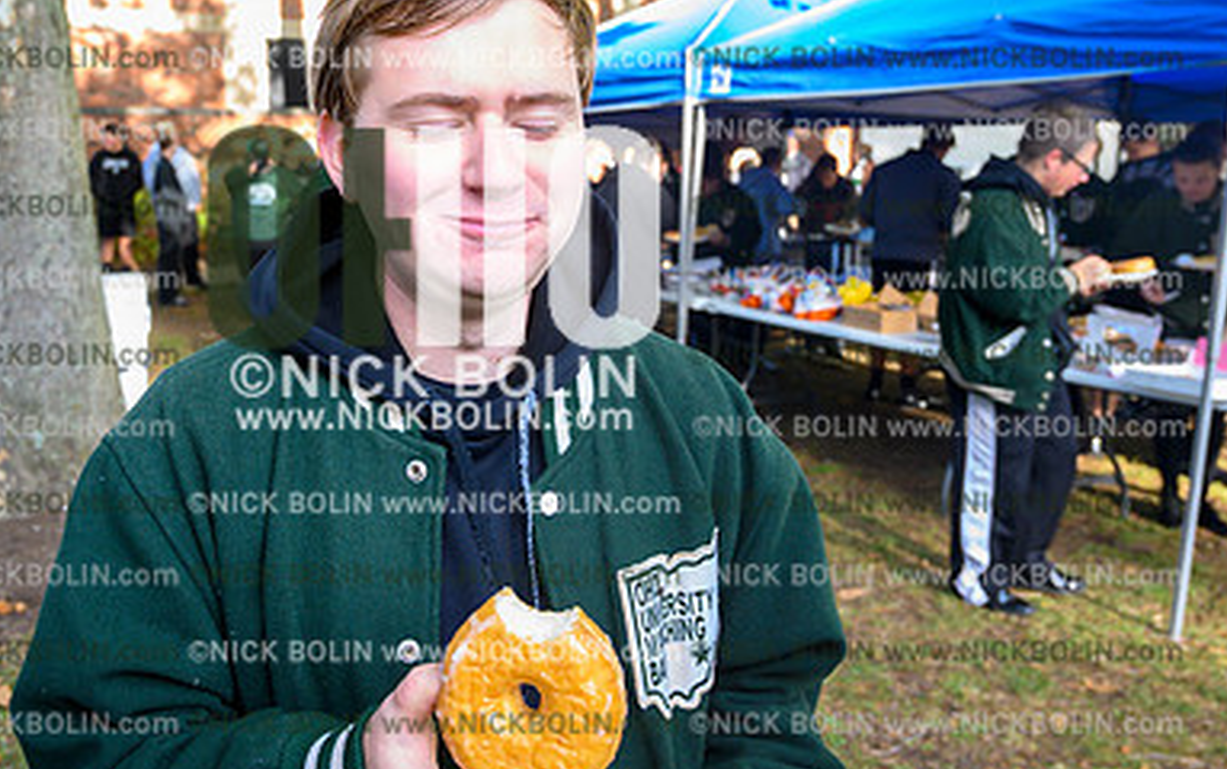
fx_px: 1238
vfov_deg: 34.3
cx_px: 432
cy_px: 279
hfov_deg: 51.9
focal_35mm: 37
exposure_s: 1/400
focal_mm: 24
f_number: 5
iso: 2500
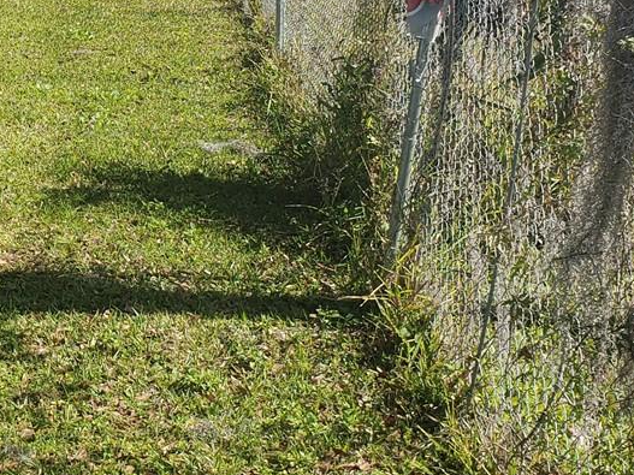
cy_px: 60
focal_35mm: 79
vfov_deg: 18.4
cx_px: -138
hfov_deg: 22.6
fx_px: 1447
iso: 50
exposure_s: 1/1024
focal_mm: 4.3
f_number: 2.4
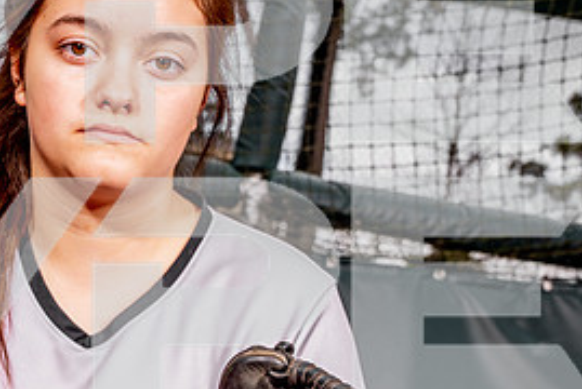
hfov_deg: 18.4
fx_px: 1780
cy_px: 345
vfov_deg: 12.4
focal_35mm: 110
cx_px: 129
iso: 100
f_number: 8
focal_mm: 40
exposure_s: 1/125
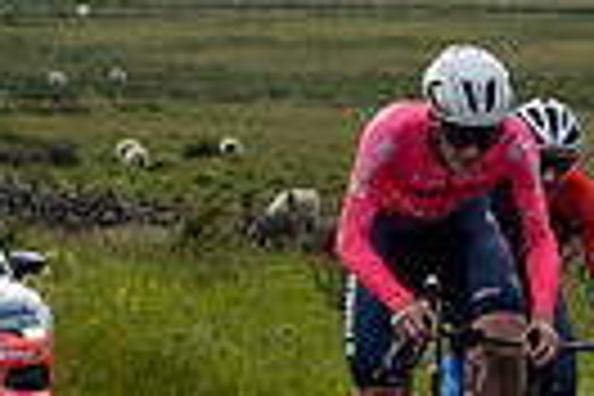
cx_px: 501
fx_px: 6237
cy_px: 11
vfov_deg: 3.6
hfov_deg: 5.4
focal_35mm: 378
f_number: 5.6
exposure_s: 1/500
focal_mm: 55
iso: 200
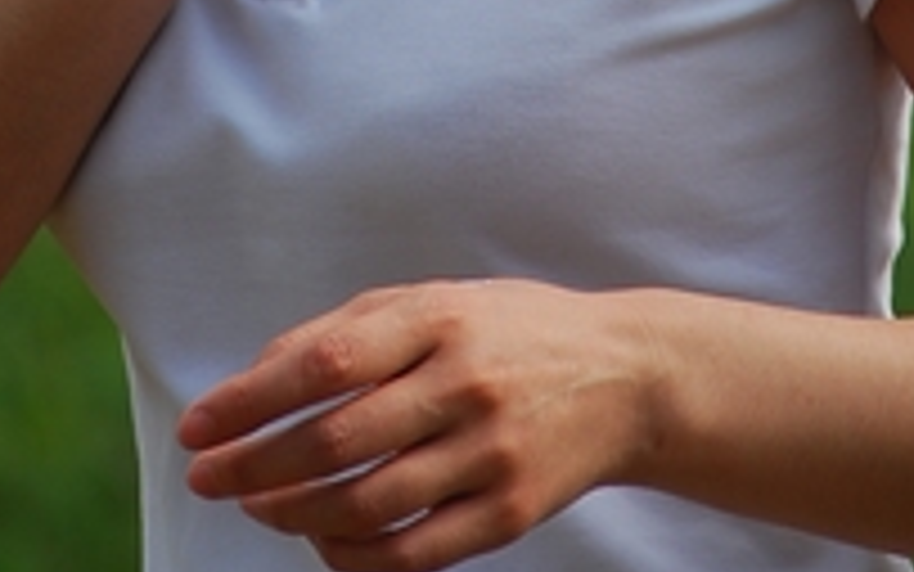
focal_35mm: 972
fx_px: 24219
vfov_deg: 1.4
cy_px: -761
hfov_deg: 2.2
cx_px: 272
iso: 100
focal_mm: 180
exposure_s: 1/320
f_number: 6.3
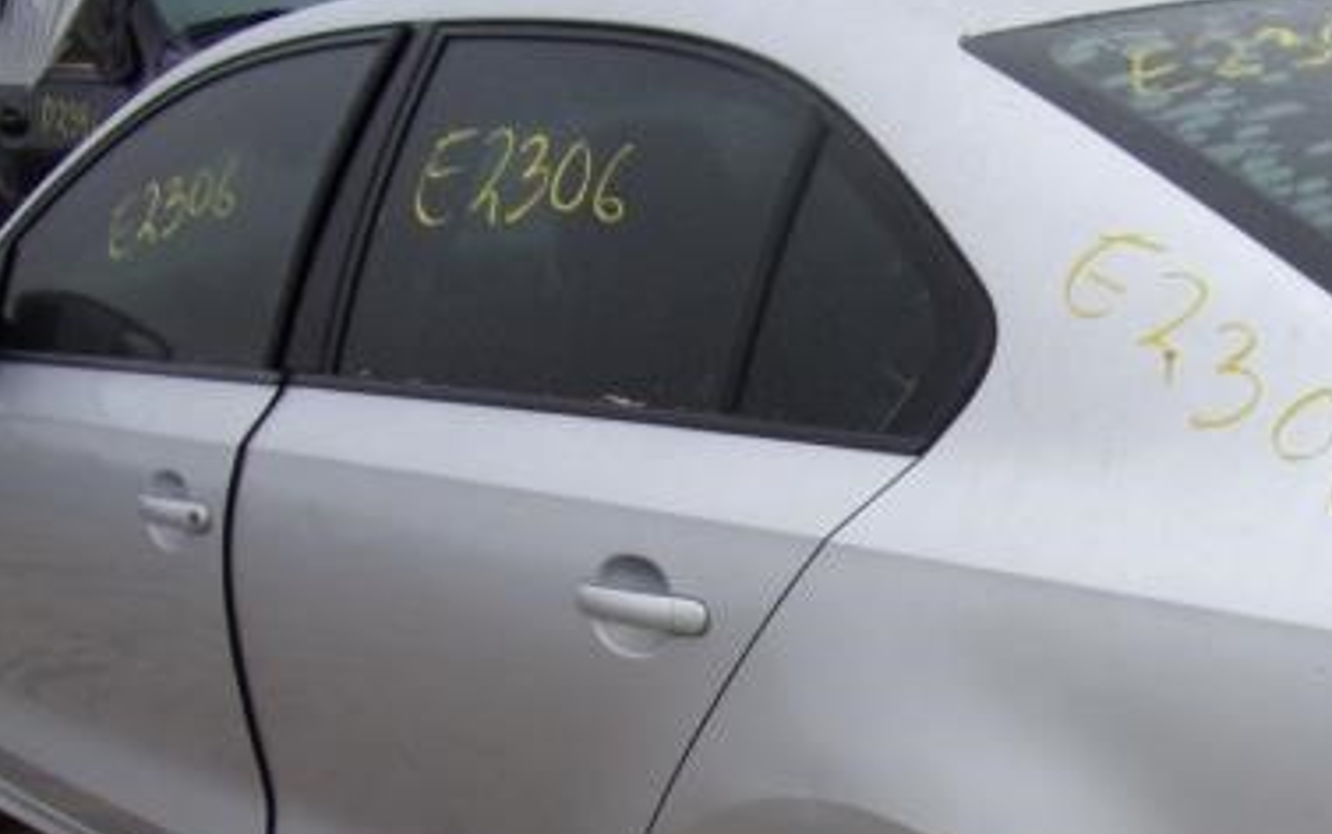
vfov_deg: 23.4
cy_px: 756
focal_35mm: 54
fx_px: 1961
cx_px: 1184
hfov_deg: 35.4
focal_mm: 4.3
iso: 80
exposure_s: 1/140
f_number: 3.3
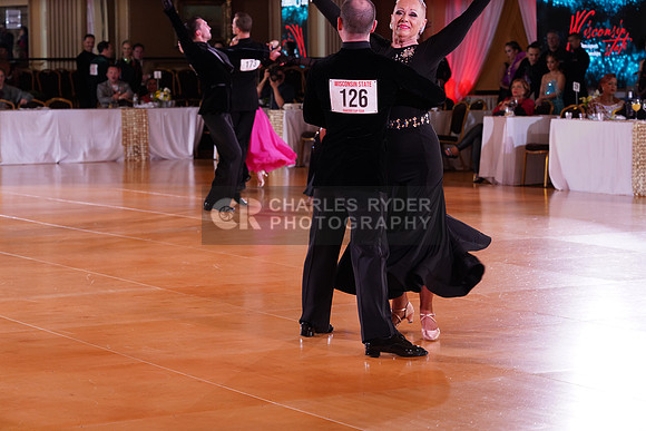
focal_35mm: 105
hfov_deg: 19.5
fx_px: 1885
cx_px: 323
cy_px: 216
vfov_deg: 13.0
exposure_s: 1/200
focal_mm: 105
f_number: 6.3
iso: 1600
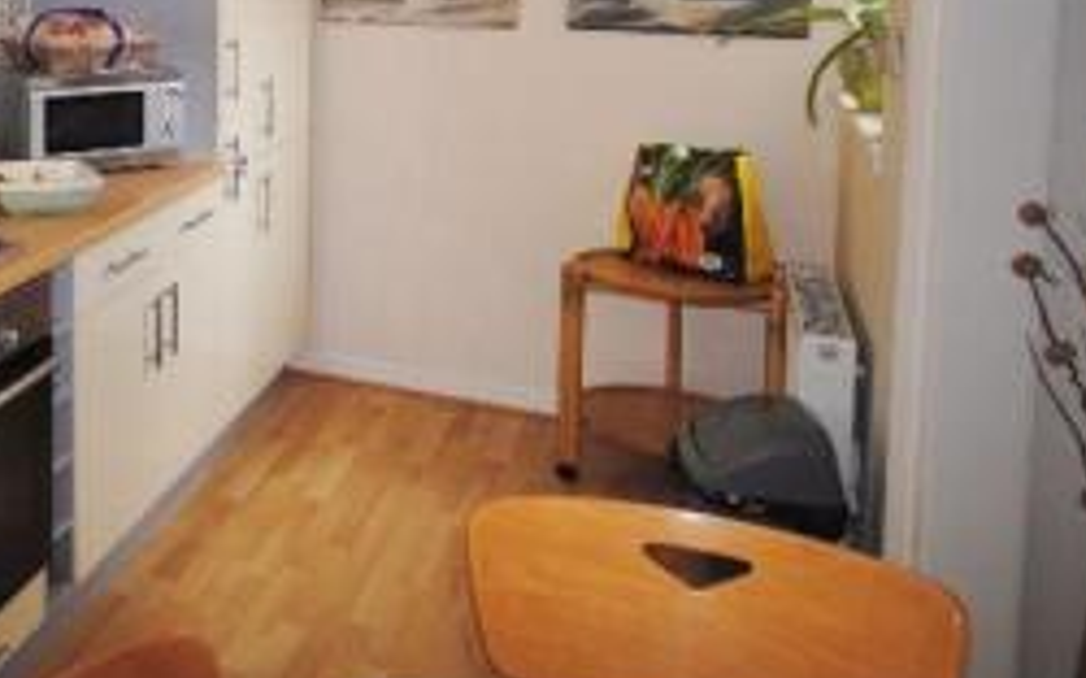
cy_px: 15
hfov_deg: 40.9
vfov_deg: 30.0
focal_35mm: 40
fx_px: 1183
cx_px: -72
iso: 200
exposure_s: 1/60
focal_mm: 10
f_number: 4
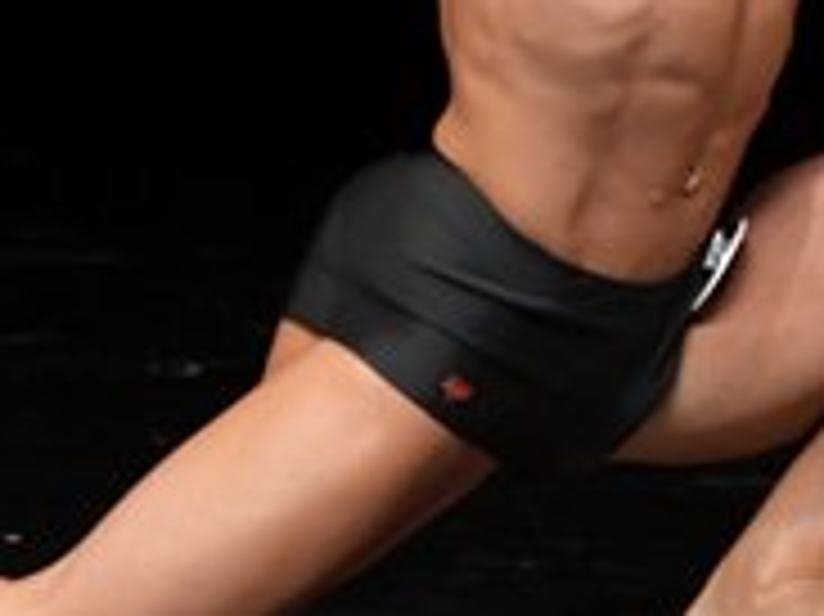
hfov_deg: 1.3
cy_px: -40
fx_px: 36325
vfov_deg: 1.0
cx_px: 556
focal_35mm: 1527
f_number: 5.6
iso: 3200
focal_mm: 250
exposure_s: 1/400
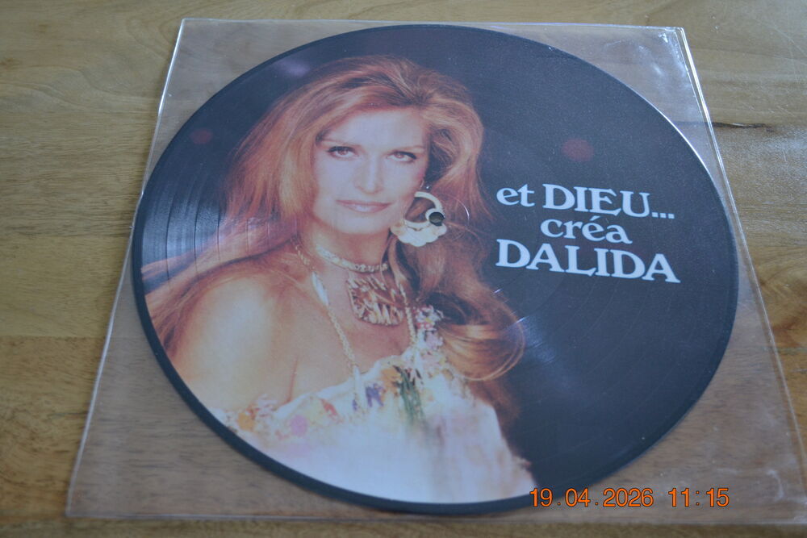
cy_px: 269
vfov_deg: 36.9
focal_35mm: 36
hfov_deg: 53.1
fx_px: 807
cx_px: 404
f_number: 4
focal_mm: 24
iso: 900
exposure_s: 1/15
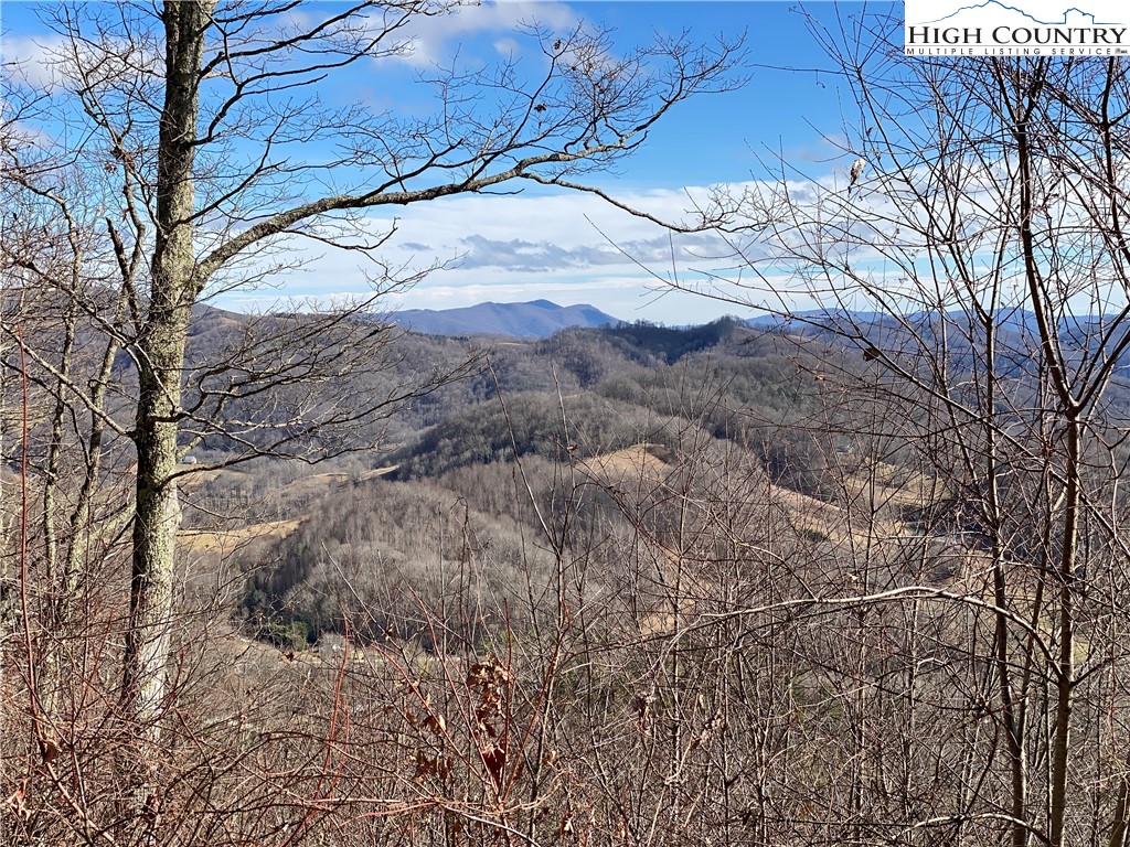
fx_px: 1697
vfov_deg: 28.0
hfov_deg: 36.8
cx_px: 565
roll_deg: +1.5
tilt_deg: -2.0
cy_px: 424
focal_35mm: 52
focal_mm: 6
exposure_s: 1/1199
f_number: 2
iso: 20
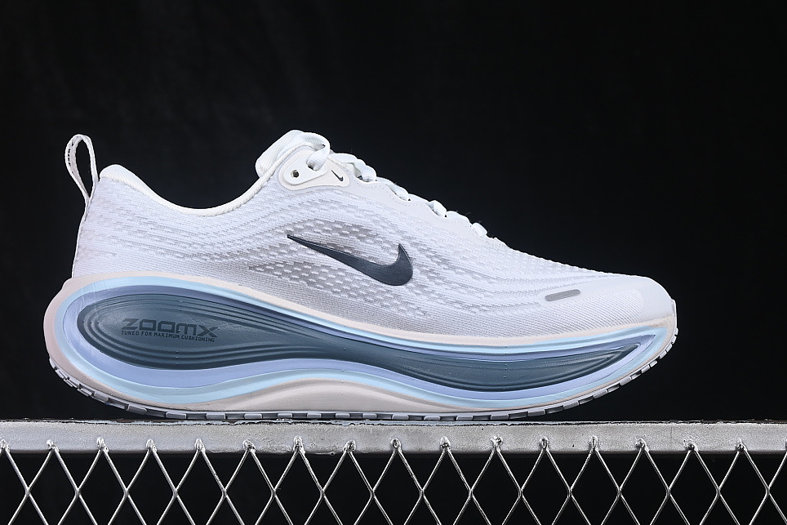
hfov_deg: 24.2
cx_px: 352
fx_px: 1836
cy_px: 239
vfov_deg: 16.3
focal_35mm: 84
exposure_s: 1/80
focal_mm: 50
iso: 160
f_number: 8
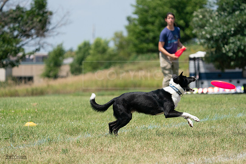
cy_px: 82
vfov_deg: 6.9
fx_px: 1367
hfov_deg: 10.3
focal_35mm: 200
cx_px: 123
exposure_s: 1/4000
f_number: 5.6
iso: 800
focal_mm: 200
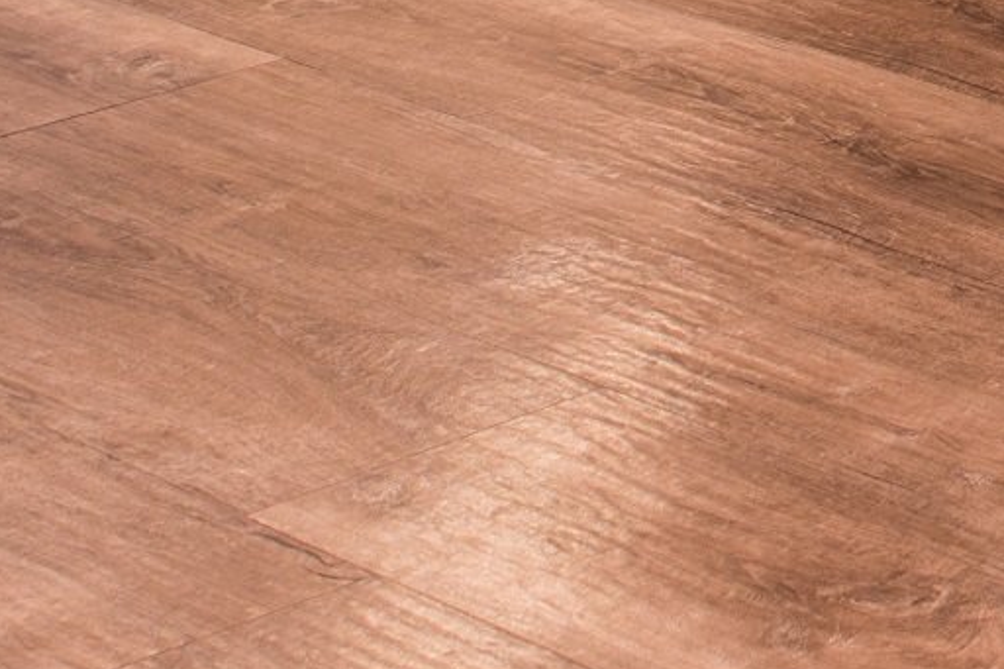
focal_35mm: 180
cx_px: 2659
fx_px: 5018
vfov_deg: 7.1
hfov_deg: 9.7
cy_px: -1080
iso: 100
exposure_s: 1/1.25
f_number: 7.1
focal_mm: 24
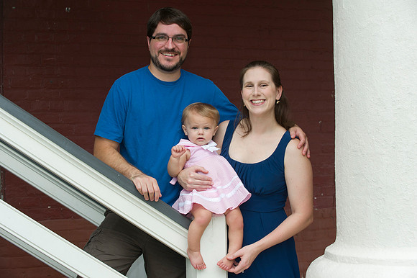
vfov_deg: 17.0
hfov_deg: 25.4
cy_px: 139
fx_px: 926
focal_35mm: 80
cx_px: 208
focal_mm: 80
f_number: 6.3
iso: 400
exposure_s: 1/125
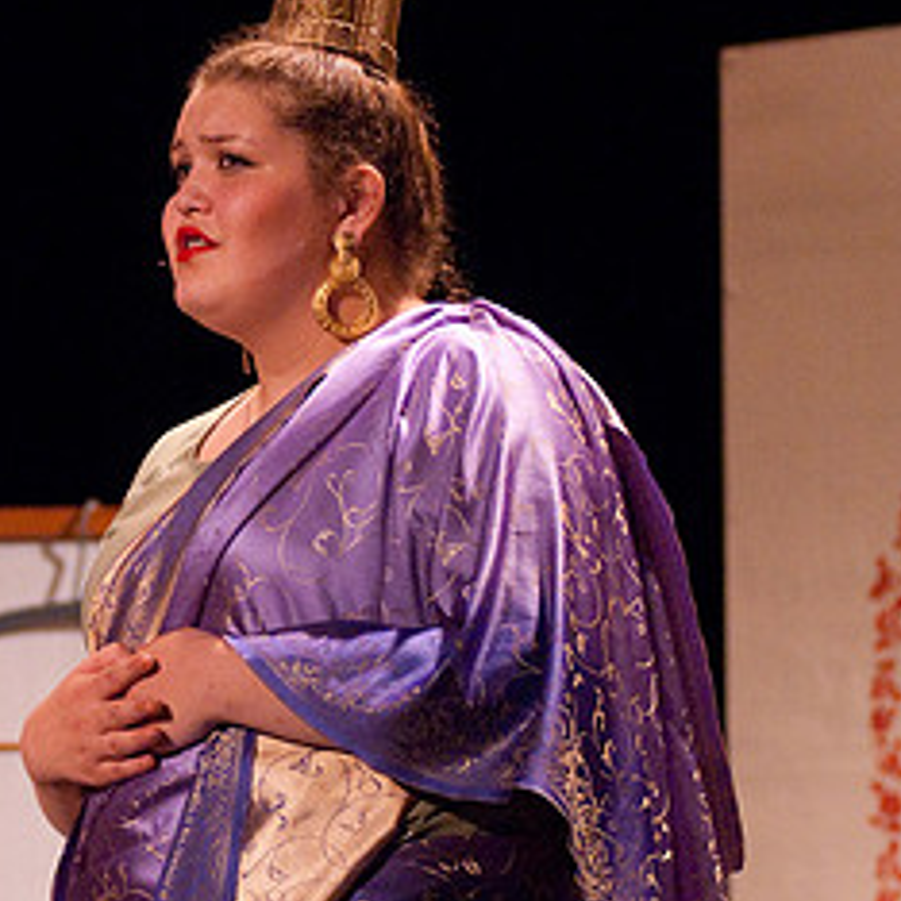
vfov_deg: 5.8
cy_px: 420
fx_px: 8865
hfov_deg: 5.8
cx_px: -158
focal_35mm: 301
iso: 1000
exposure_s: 1/50
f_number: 2.8
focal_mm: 95
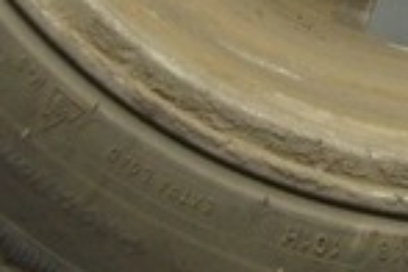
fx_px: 2368
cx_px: 466
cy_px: -443
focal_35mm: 209
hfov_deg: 9.7
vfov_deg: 6.2
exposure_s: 1/50
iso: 400
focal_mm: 20
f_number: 3.5
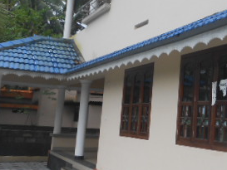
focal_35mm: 61
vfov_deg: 23.8
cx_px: 197
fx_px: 400
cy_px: 41
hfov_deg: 30.5
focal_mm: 4.6
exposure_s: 1/250
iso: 80
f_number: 3.2
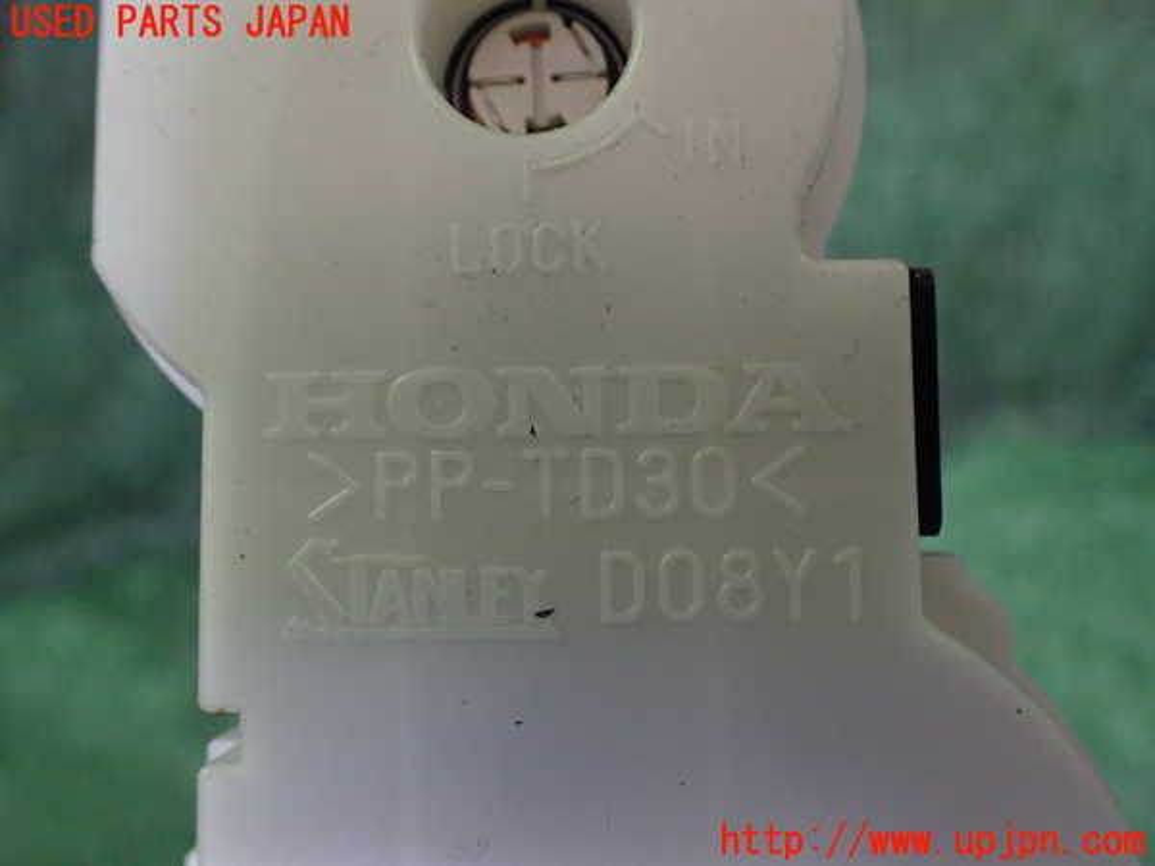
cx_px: 578
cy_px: 433
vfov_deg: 46.8
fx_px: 1001
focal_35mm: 30
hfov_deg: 60.0
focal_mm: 5.4
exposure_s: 1/125
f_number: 2.3
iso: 800
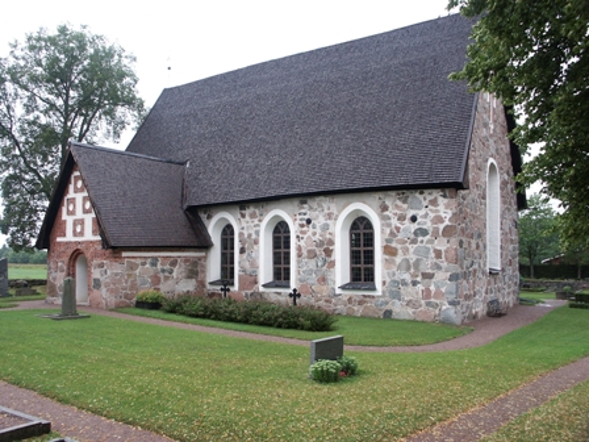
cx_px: 294
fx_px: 527
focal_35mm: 31
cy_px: 221
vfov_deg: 45.4
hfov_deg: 58.4
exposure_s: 1/60
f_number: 3.5
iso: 100
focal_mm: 8.18
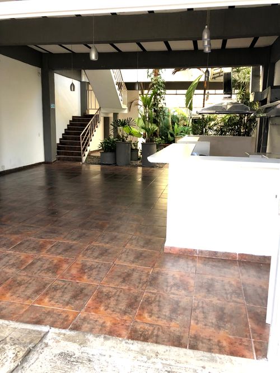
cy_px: 186
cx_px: 140
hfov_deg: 49.8
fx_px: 302
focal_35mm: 28
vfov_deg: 63.4
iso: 25
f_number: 1.8
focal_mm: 4
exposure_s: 1/30
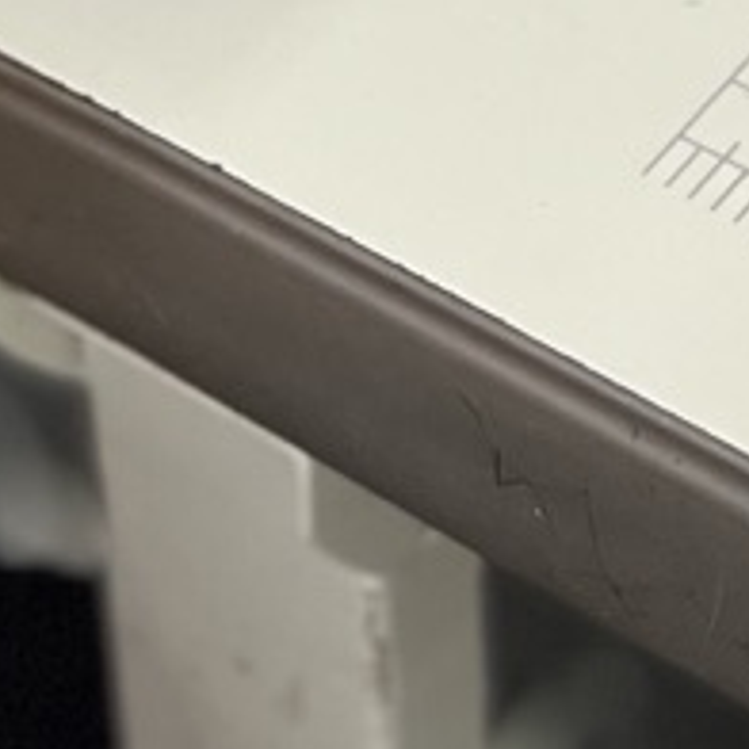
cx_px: 741
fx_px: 4602
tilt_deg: -25.6
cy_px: -1636
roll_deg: +2.0
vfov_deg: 7.8
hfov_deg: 9.2
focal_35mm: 188
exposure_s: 1/60
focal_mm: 5.1
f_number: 1.6
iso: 100
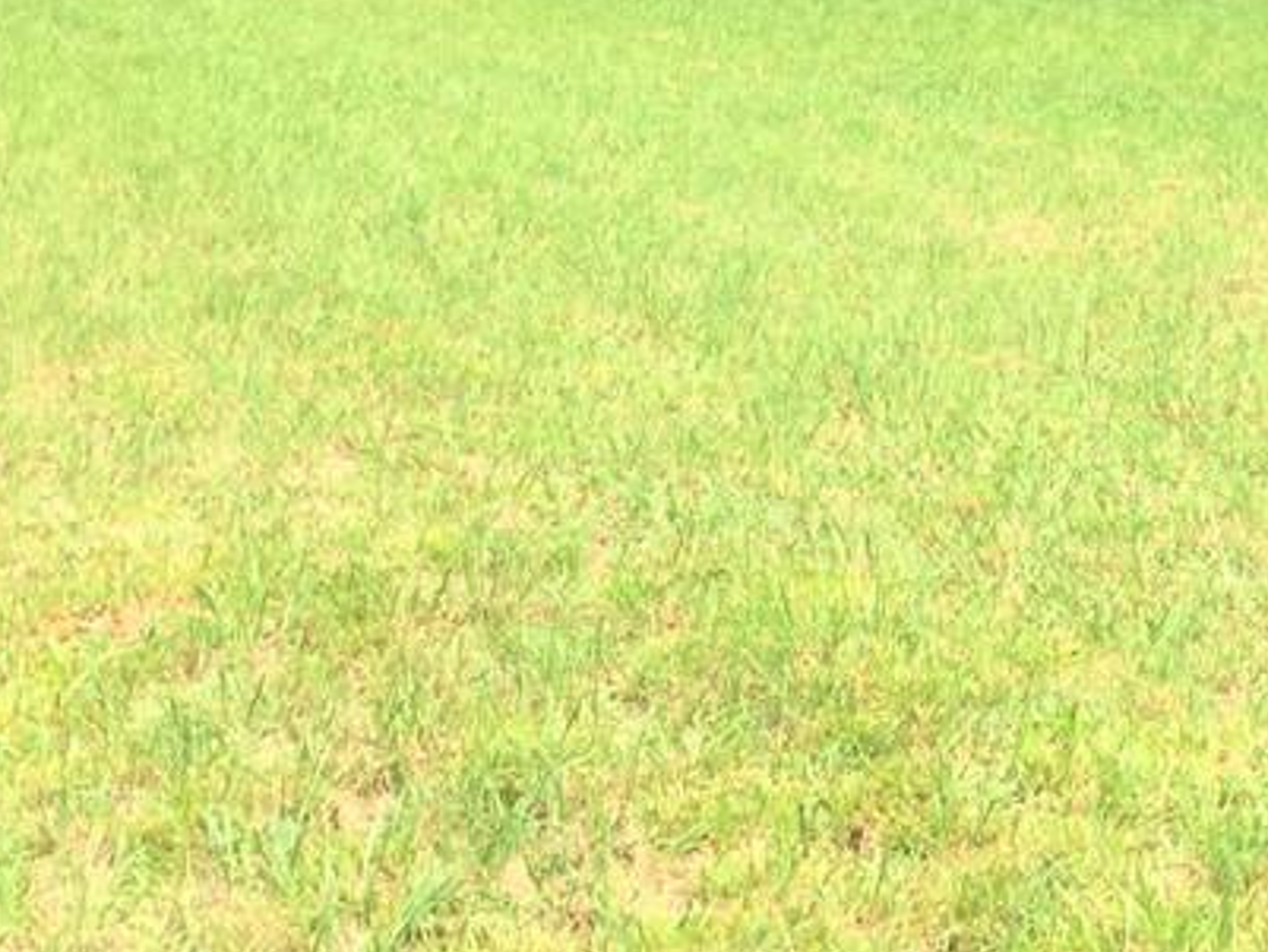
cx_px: 1123
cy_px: -161
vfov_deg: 18.9
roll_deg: -2.4
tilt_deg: -2.0
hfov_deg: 25.6
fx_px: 2711
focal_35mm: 74
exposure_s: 1/1014
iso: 32
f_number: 2.2
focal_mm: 4.15
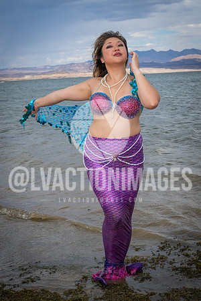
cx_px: 100
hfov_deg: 22.6
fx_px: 502
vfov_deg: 33.4
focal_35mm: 60
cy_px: 150
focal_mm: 60
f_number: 10
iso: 64
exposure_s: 1/250
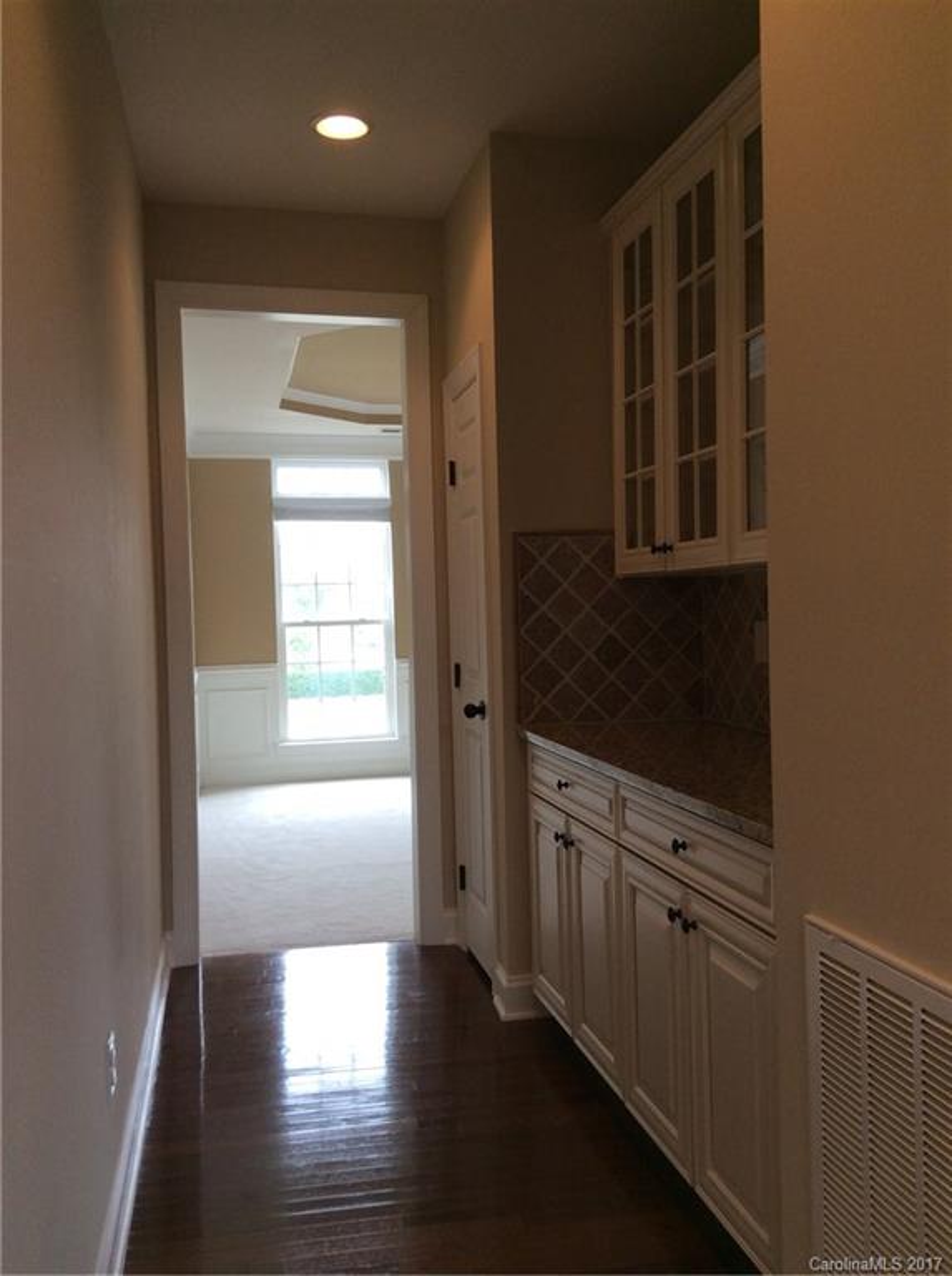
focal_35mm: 32
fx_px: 1177
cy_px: 638
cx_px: 476
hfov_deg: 44.0
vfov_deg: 56.9
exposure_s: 1/60
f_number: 2.4
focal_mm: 3.3
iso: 50
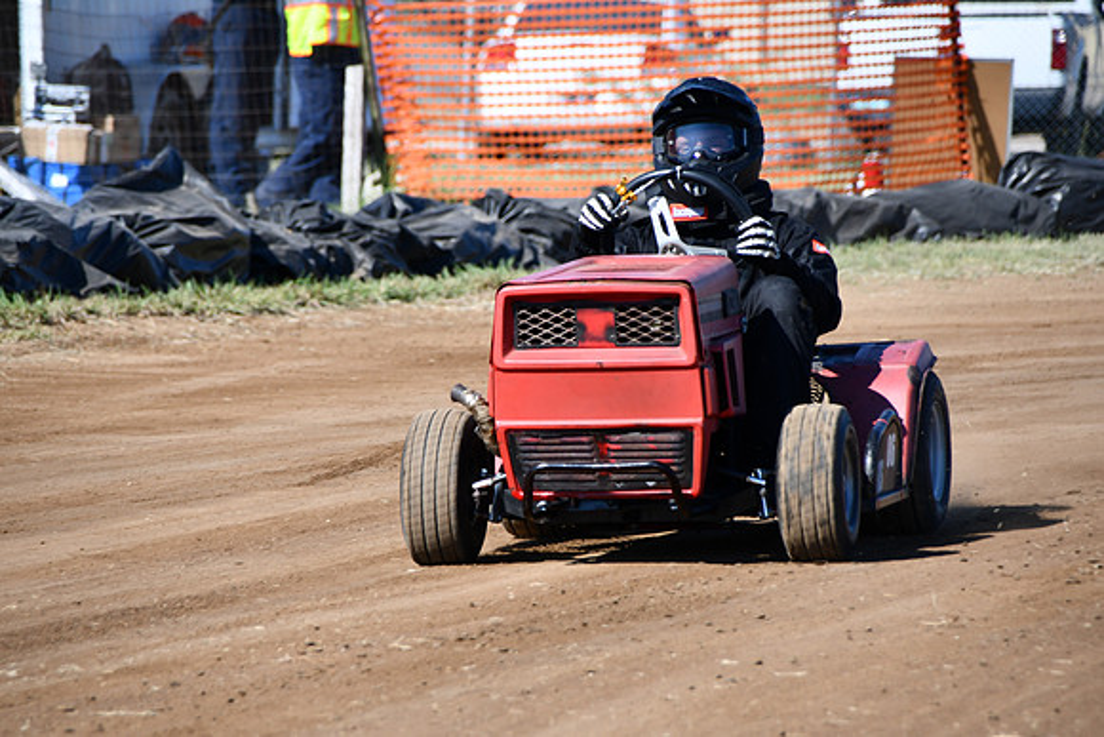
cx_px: 552
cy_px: 368
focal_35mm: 375
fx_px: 11502
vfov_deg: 3.7
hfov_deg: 5.5
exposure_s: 1/500
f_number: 7.1
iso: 200
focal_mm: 250
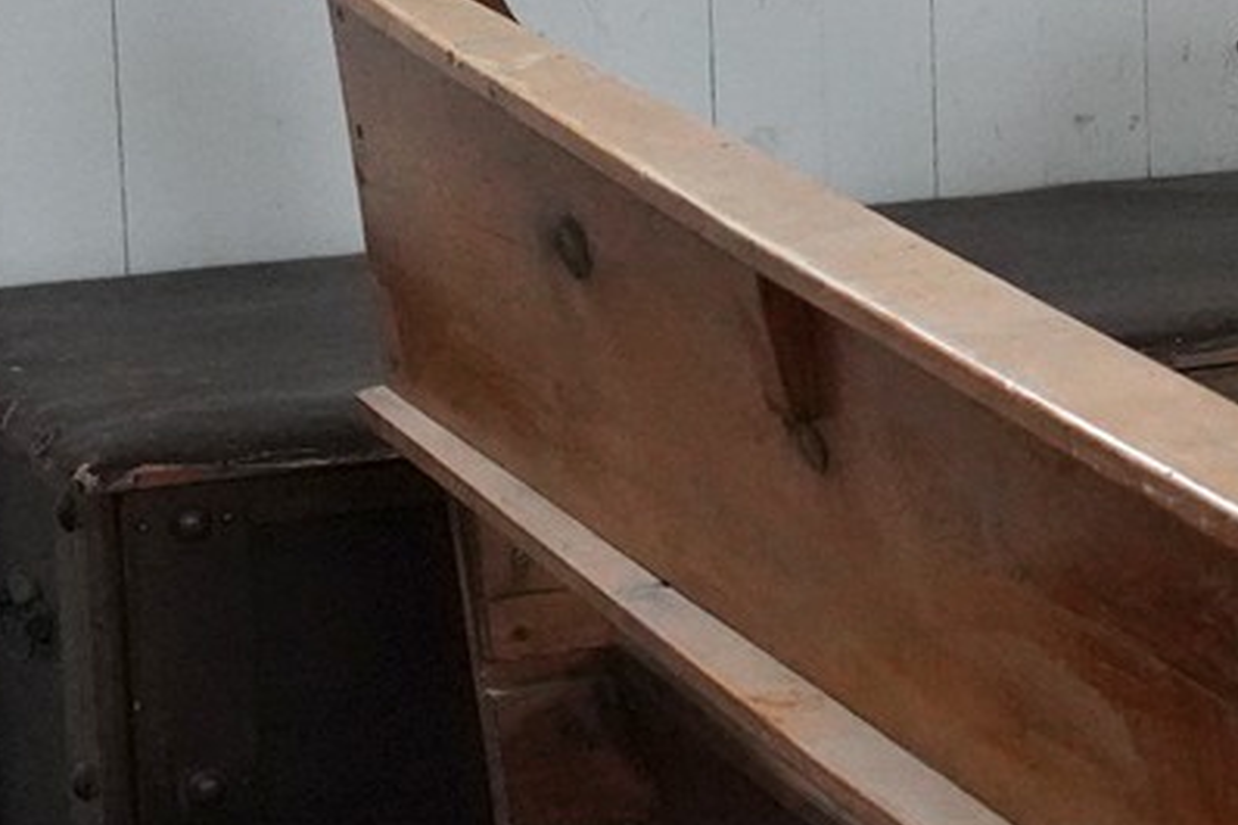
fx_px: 6565
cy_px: 395
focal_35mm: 191
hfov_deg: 9.7
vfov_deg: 7.2
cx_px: 2765
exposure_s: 1/100
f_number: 5
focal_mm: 38
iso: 6400
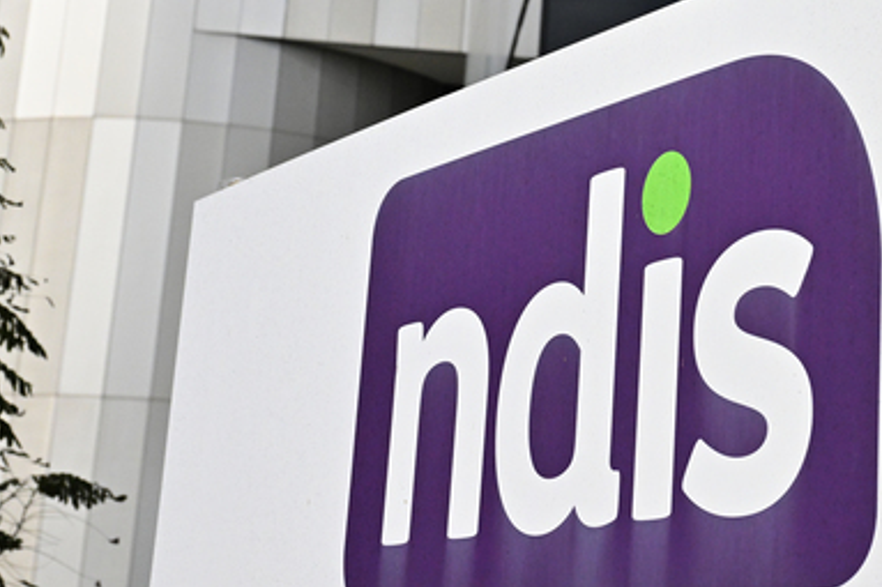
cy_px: -46
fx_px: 2302
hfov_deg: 21.5
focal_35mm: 94
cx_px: 679
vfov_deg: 14.2
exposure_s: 1/13000
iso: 2500
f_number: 5
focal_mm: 40
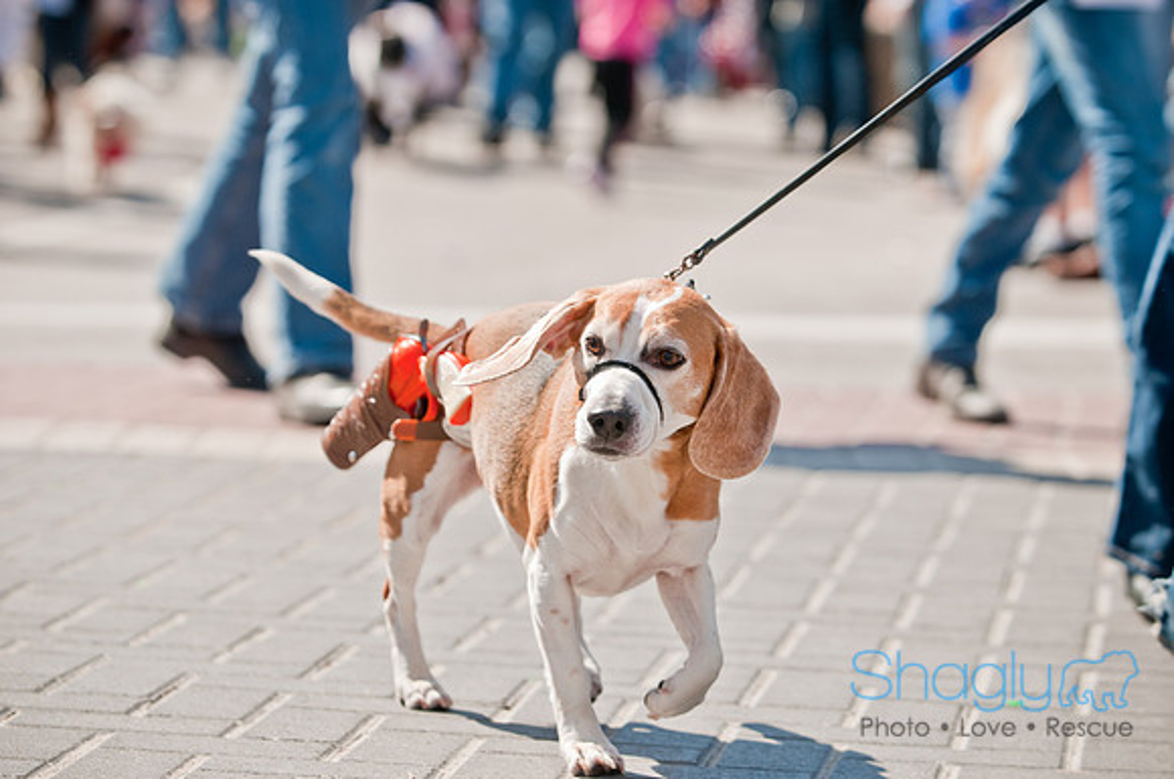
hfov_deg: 13.1
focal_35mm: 158
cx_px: 587
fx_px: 5129
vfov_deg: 8.7
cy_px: 390
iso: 200
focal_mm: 105
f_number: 4
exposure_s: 1/1250
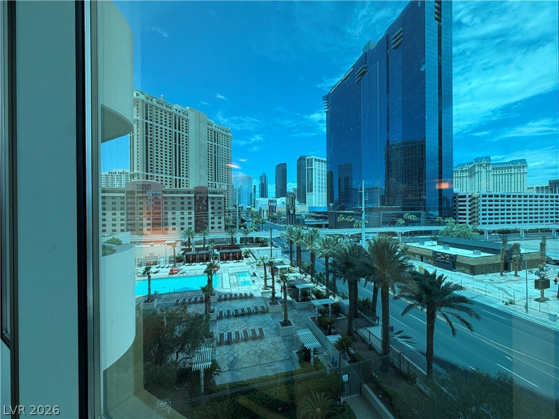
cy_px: 210
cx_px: 280
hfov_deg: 102.1
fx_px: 226
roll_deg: +1.5
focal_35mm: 14
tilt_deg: -0.2
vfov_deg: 85.7
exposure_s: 1/120
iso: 40
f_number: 2.2
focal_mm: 2.22
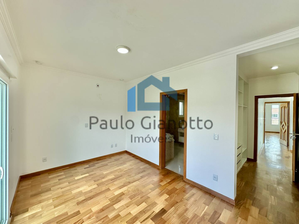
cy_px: 112
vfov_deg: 85.7
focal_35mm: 14
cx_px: 150
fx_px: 121
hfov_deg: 102.1
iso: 40
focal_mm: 2.22
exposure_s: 1/151
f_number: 2.2
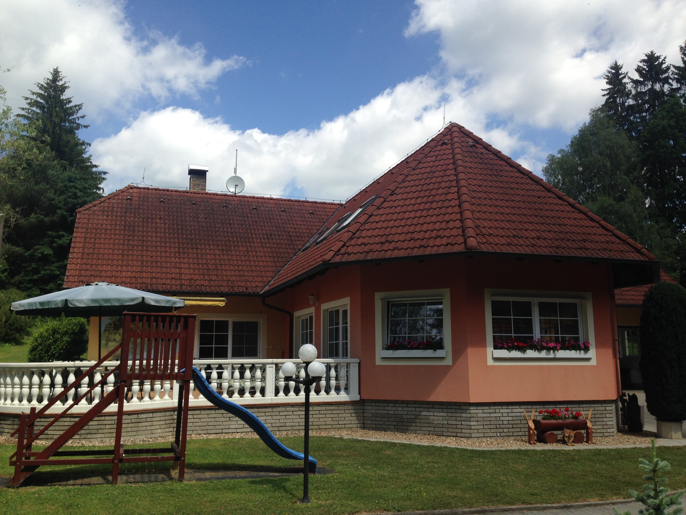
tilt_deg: +8.7
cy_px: 258
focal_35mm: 33
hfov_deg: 55.4
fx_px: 654
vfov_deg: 42.9
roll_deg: +1.2
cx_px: 343
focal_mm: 4.12
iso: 50
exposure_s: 1/1748
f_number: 2.4
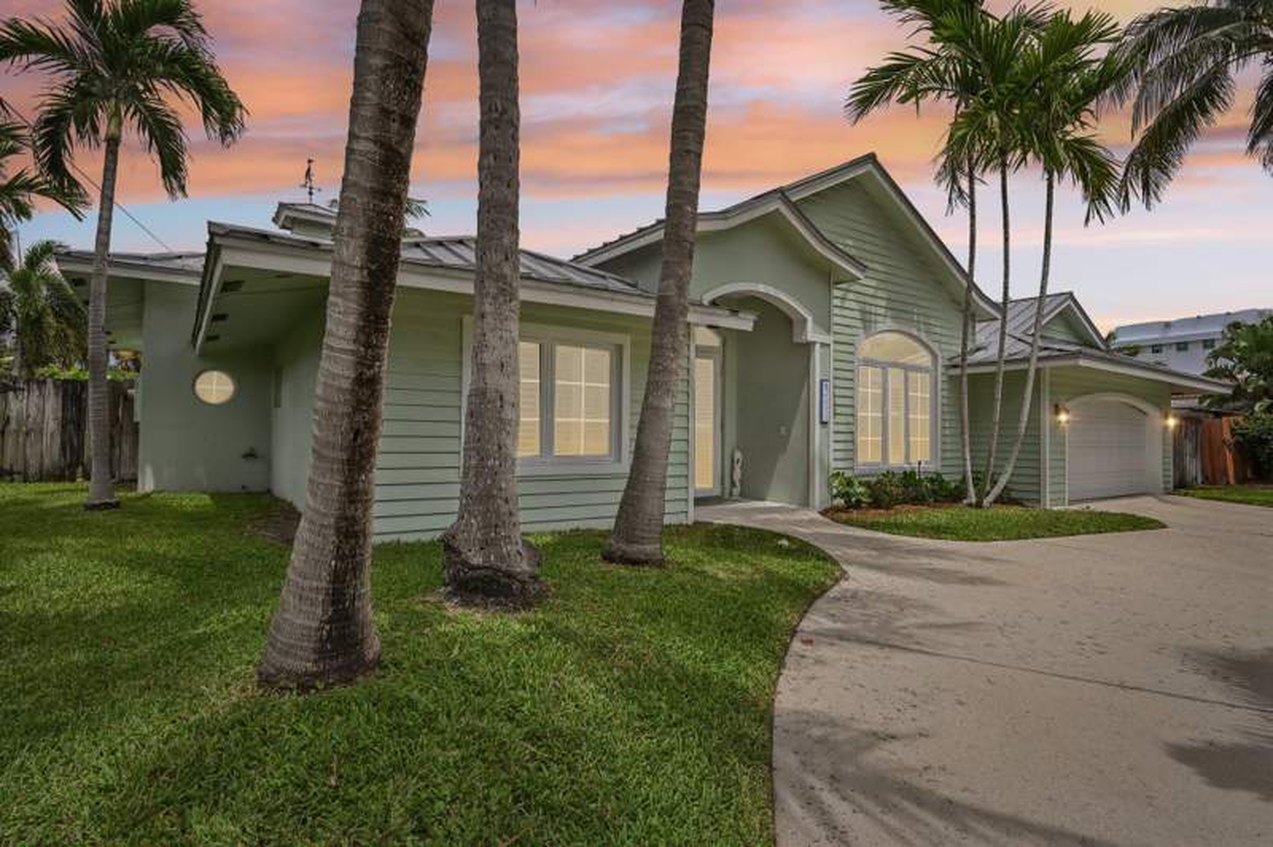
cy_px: 424
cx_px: 636
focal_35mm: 18
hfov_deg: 88.5
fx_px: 654
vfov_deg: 65.9
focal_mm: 18.5
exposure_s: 1/3200
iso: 1250
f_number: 8
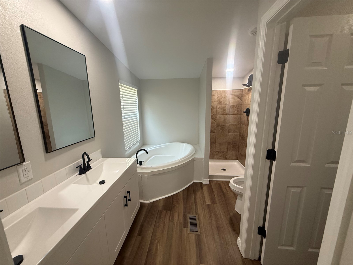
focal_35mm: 14
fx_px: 143
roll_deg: +0.8
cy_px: 132
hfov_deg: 102.1
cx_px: 176
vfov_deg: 85.7
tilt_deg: -10.1
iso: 250
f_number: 2.2
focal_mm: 2.22
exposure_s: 1/120
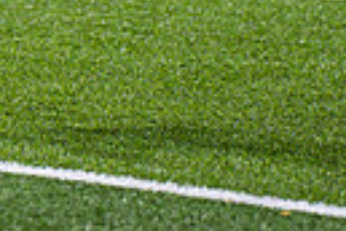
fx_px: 7861
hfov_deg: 2.5
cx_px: -156
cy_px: -273
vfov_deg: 1.7
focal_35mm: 818
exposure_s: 1/1250
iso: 2500
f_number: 3.2
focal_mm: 180
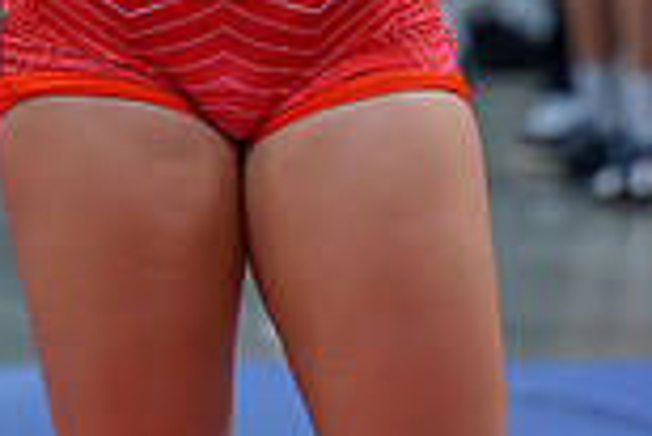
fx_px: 9463
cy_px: -289
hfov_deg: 3.9
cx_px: 347
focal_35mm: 522
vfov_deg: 2.6
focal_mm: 120
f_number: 2.8
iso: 5600
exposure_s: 1/400
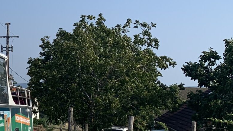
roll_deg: -0.6
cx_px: -108
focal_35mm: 94
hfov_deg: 19.9
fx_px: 581
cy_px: 43
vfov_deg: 12.9
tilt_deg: +3.2
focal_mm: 4.25
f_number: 1.8
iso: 25
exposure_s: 1/2681
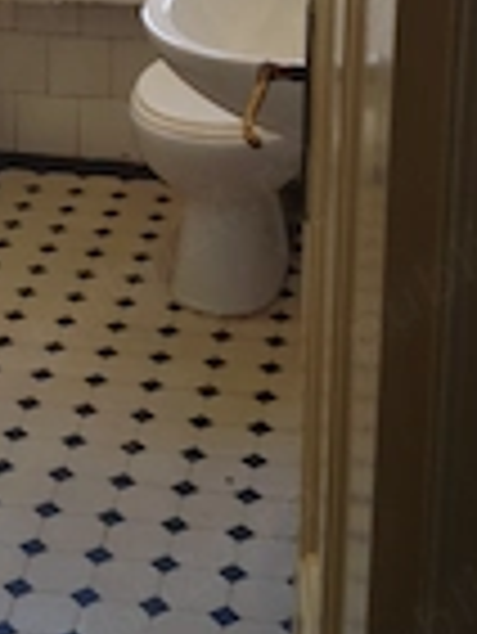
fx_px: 1816
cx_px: 14
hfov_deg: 14.7
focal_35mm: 99
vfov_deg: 19.2
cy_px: -22
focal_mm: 4.28
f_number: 2.4
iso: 50
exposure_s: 1/24
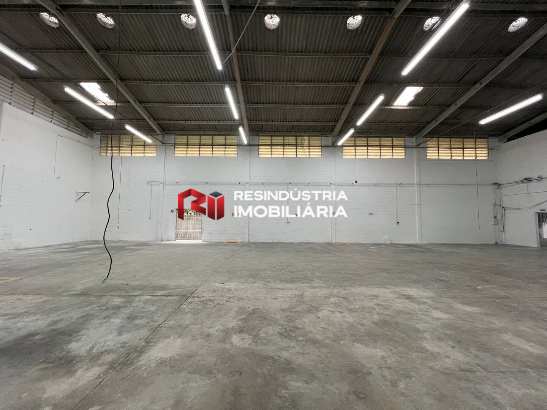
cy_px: 205
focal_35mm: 13
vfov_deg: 89.9
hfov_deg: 106.2
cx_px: 274
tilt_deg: +3.8
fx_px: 205
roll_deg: -0.5
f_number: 1.8
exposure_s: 1/120
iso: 160
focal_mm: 1.57
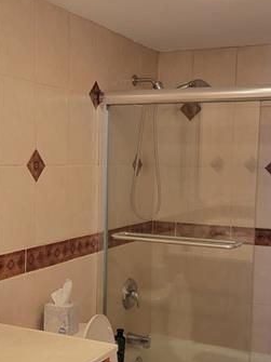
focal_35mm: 55
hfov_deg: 26.5
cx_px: 117
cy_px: 211
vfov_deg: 34.9
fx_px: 574
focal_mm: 6.7
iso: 320
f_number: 1.8
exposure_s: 1/120
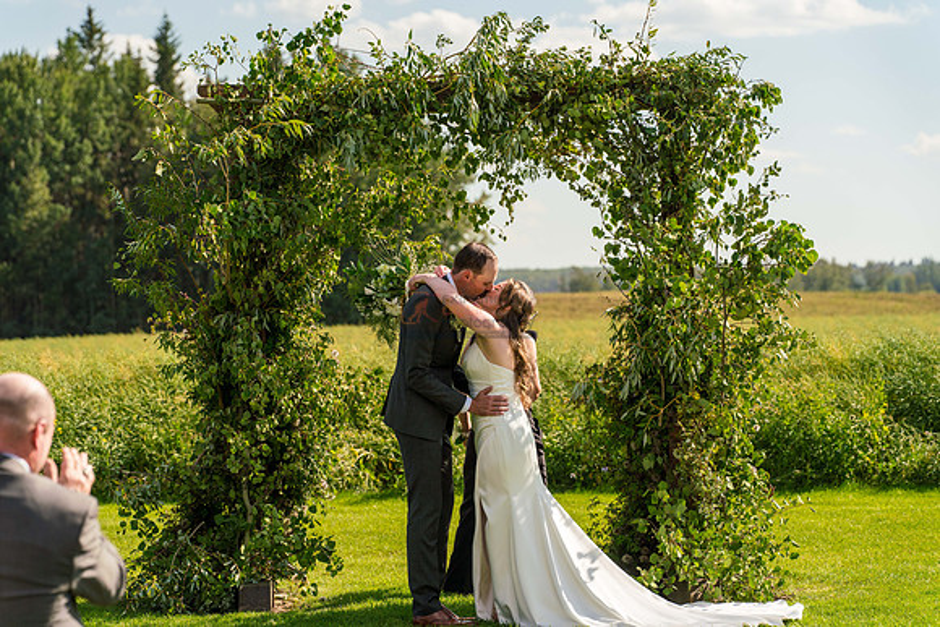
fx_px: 2664
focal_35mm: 102
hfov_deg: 20.0
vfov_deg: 13.4
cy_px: 314
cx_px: 470
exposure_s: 1/2500
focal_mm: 102
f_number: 4.5
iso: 400
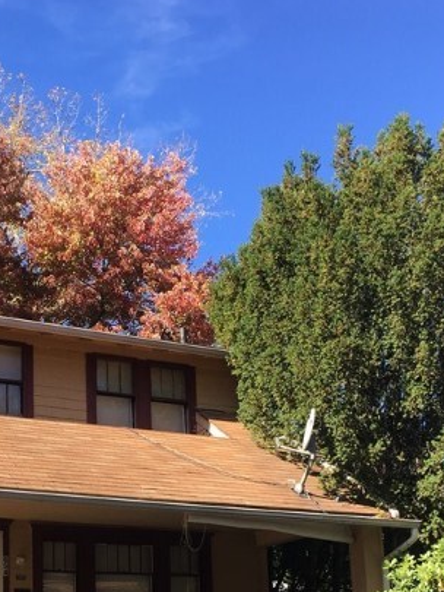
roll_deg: +1.7
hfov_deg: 26.1
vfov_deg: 33.3
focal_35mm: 55
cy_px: 522
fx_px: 940
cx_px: 89
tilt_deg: +10.0
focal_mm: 4.15
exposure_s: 1/490
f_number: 2.2
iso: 25
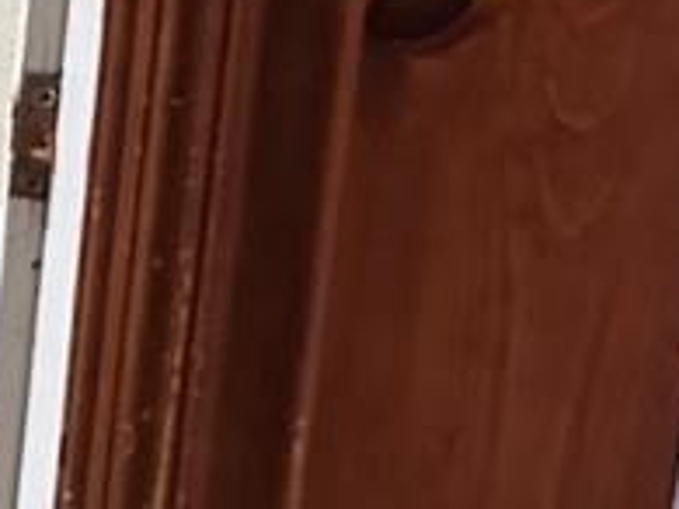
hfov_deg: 12.2
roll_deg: +1.5
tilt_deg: -15.5
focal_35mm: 126
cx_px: -999
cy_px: -216
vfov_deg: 11.3
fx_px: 2470
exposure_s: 1/60
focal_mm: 6.86
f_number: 1.78
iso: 500
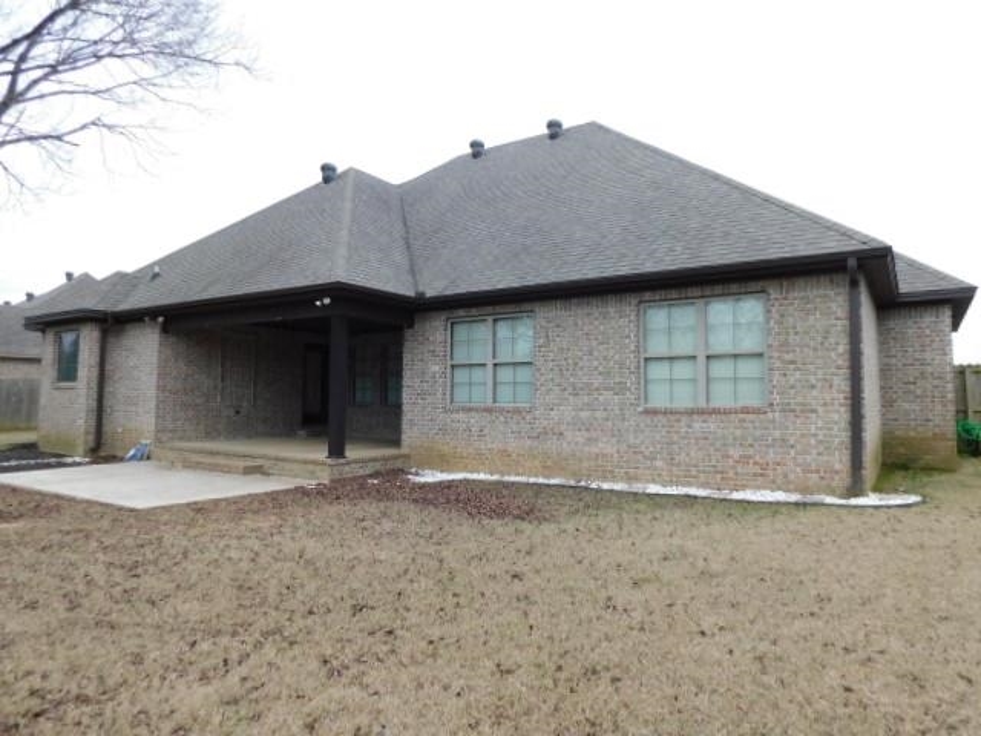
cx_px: 490
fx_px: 652
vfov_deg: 58.9
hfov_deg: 73.9
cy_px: 368
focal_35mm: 23
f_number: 3
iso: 125
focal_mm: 4
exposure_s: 1/80
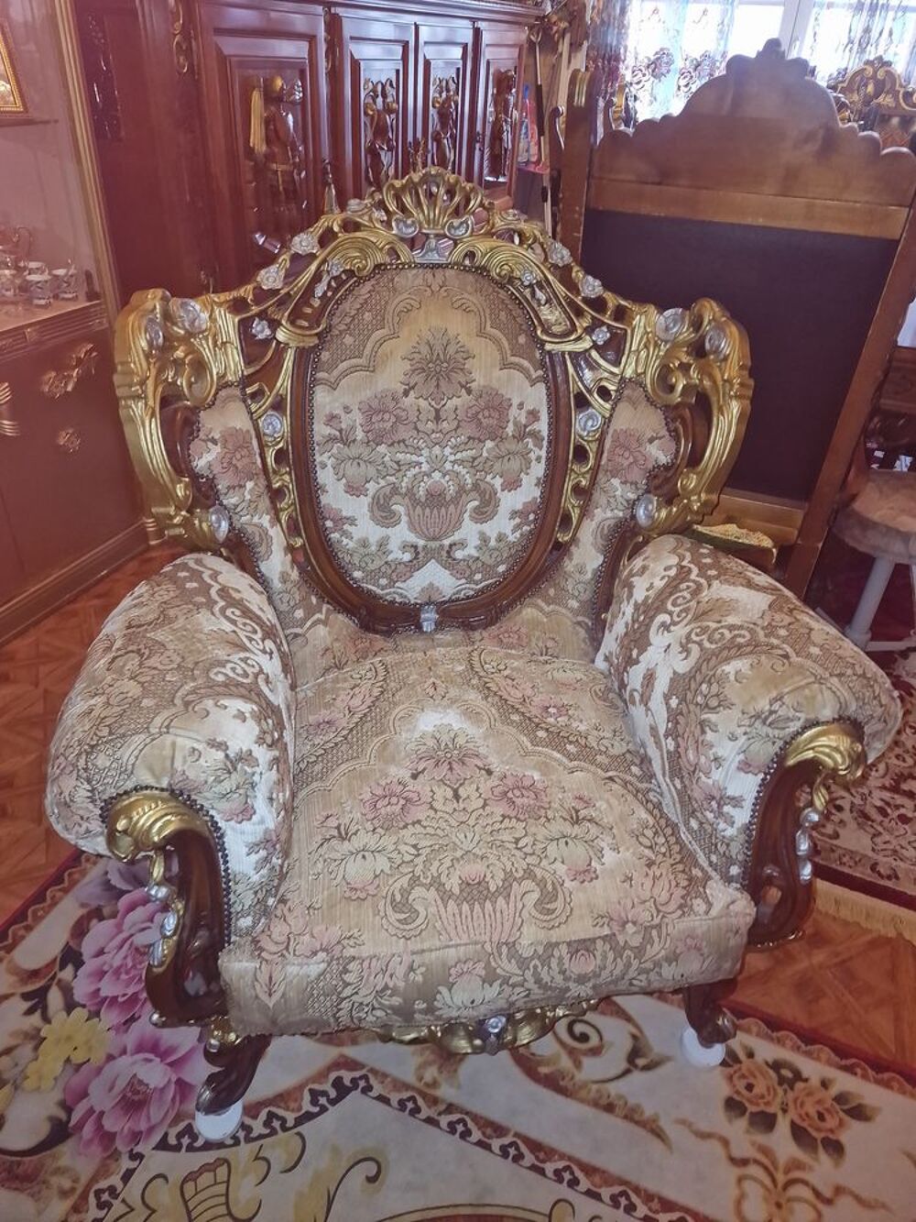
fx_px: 811
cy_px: 611
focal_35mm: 23
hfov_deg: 58.9
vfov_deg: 73.9
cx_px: 458
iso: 800
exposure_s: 1/50
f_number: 1.8
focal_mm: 6.4
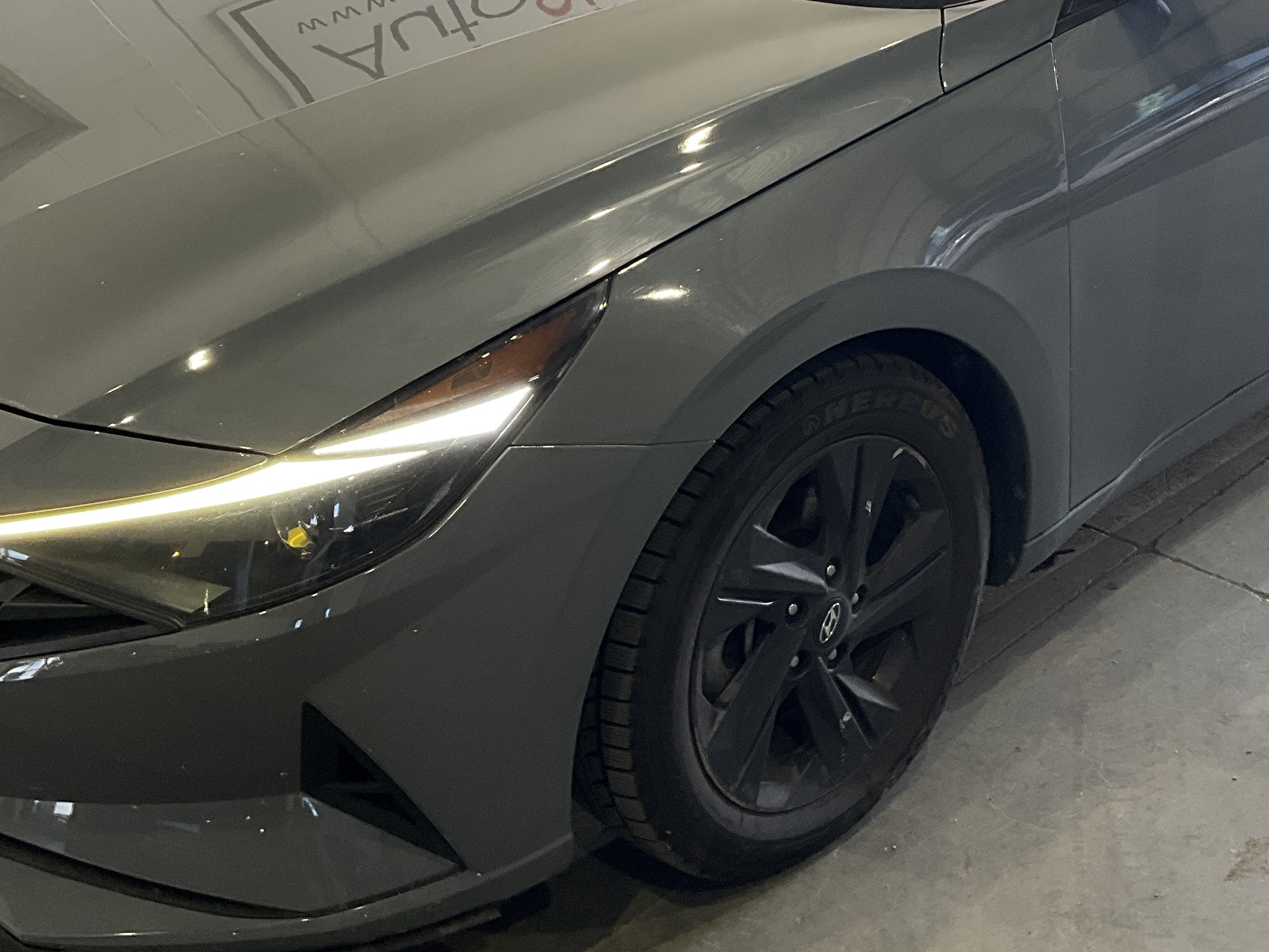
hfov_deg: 34.3
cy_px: 187
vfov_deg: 25.6
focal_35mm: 56
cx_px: 704
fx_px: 2053
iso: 32
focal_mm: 3
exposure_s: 1/122
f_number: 1.8
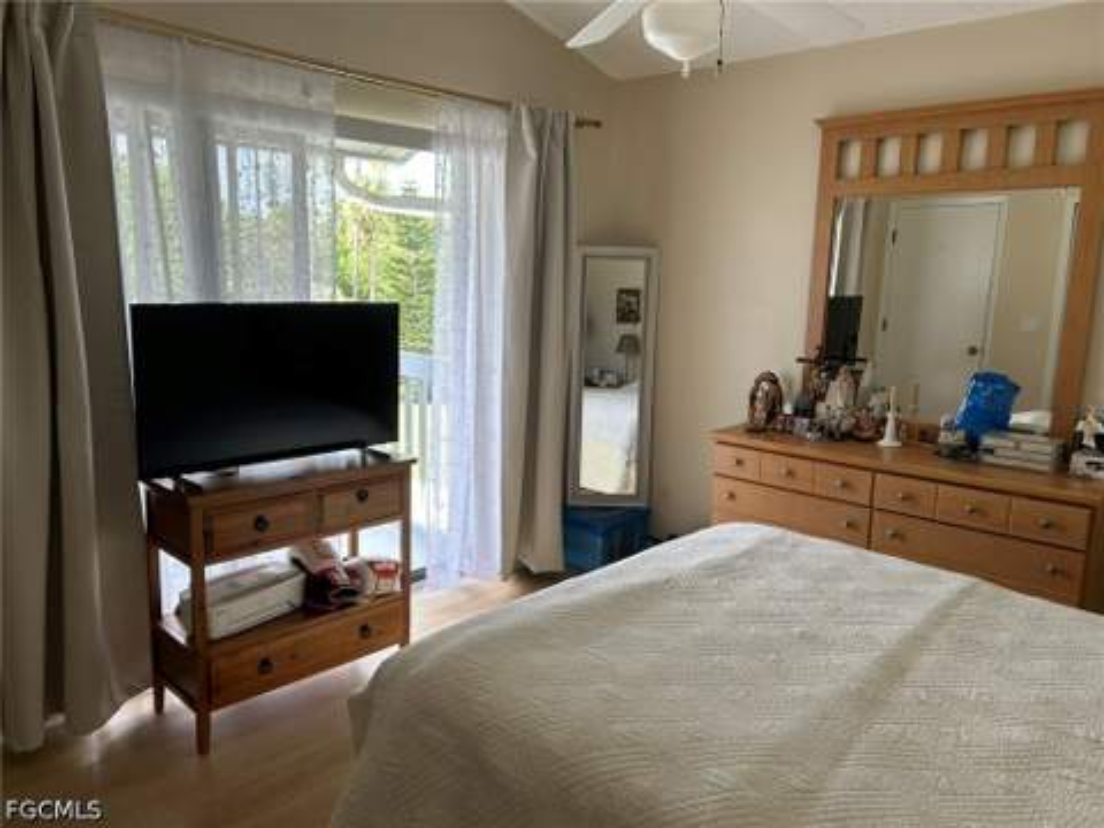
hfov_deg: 67.3
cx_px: 552
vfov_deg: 53.1
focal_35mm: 26
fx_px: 829
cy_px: 414
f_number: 1.5
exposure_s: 1/169
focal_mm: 5.7
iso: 40
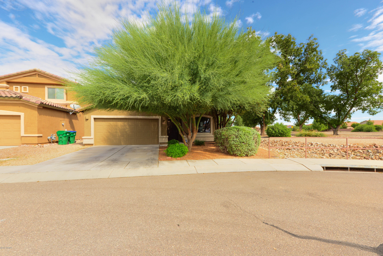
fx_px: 160
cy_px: 128
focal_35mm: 15
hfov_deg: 100.4
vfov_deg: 77.4
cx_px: 192
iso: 500
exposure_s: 1/100
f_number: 13
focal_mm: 15
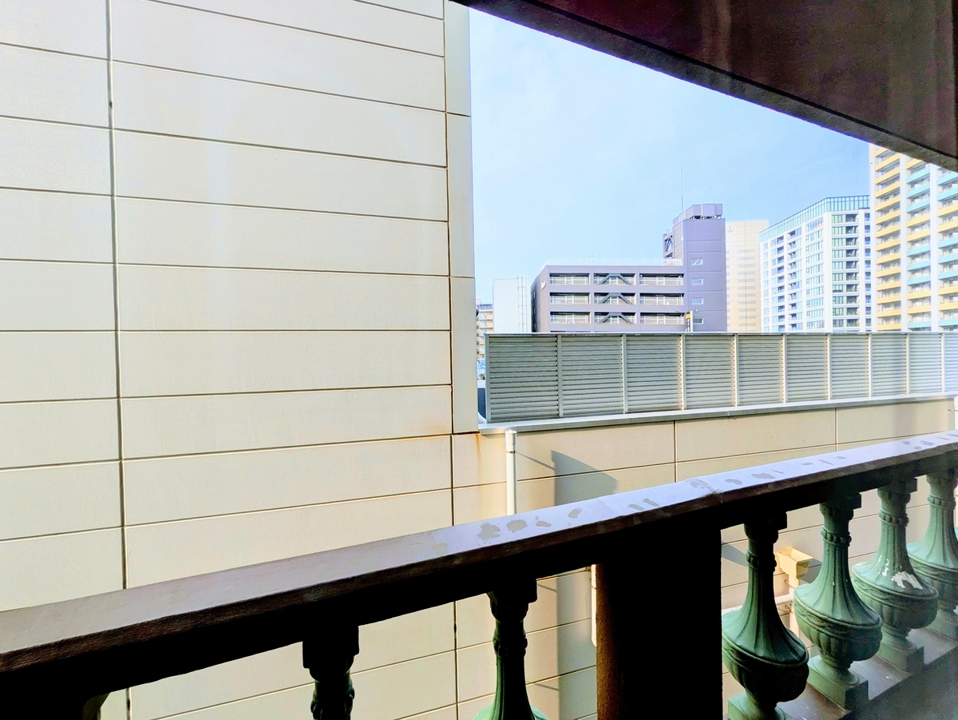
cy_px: 360
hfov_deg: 102.0
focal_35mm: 14
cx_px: 479
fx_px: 388
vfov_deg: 85.7
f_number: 2.2
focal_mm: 1.83
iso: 49
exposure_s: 1/837
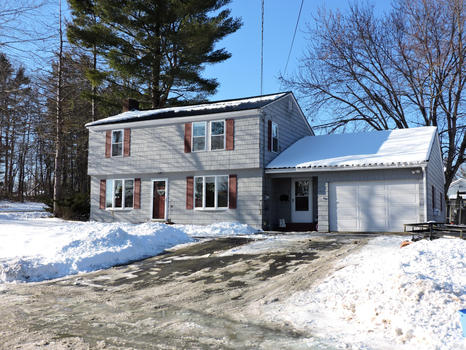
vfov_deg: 40.7
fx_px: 471
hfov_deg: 52.6
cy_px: 175
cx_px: 233
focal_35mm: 35
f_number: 3.3
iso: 100
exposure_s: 1/1000
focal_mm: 6.2
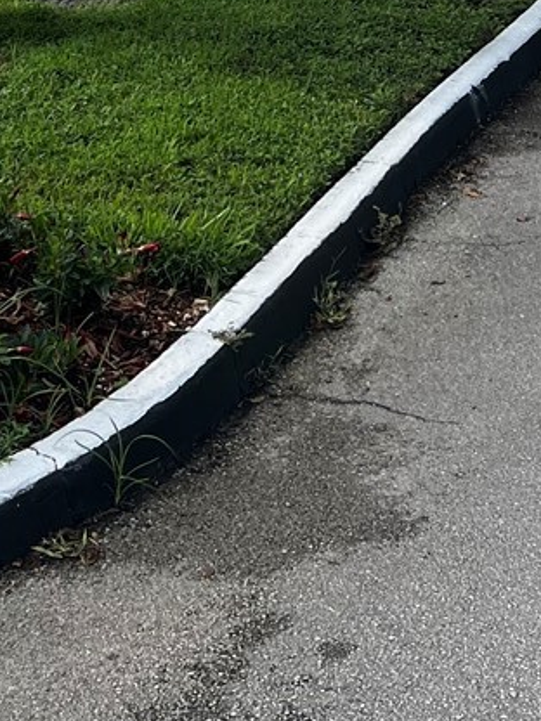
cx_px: 428
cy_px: -480
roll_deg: +1.1
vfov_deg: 17.0
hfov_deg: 14.7
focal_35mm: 100
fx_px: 2084
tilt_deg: +3.3
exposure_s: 1/2208
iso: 50
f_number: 1.5
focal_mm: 5.7
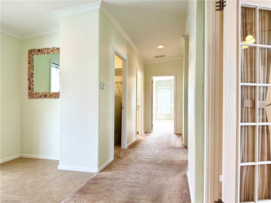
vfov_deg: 56.8
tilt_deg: +1.5
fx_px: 188
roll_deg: +0.0
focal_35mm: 24
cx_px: 136
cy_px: 102
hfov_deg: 71.6
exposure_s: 1/120
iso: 200
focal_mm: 6.76
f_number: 1.78
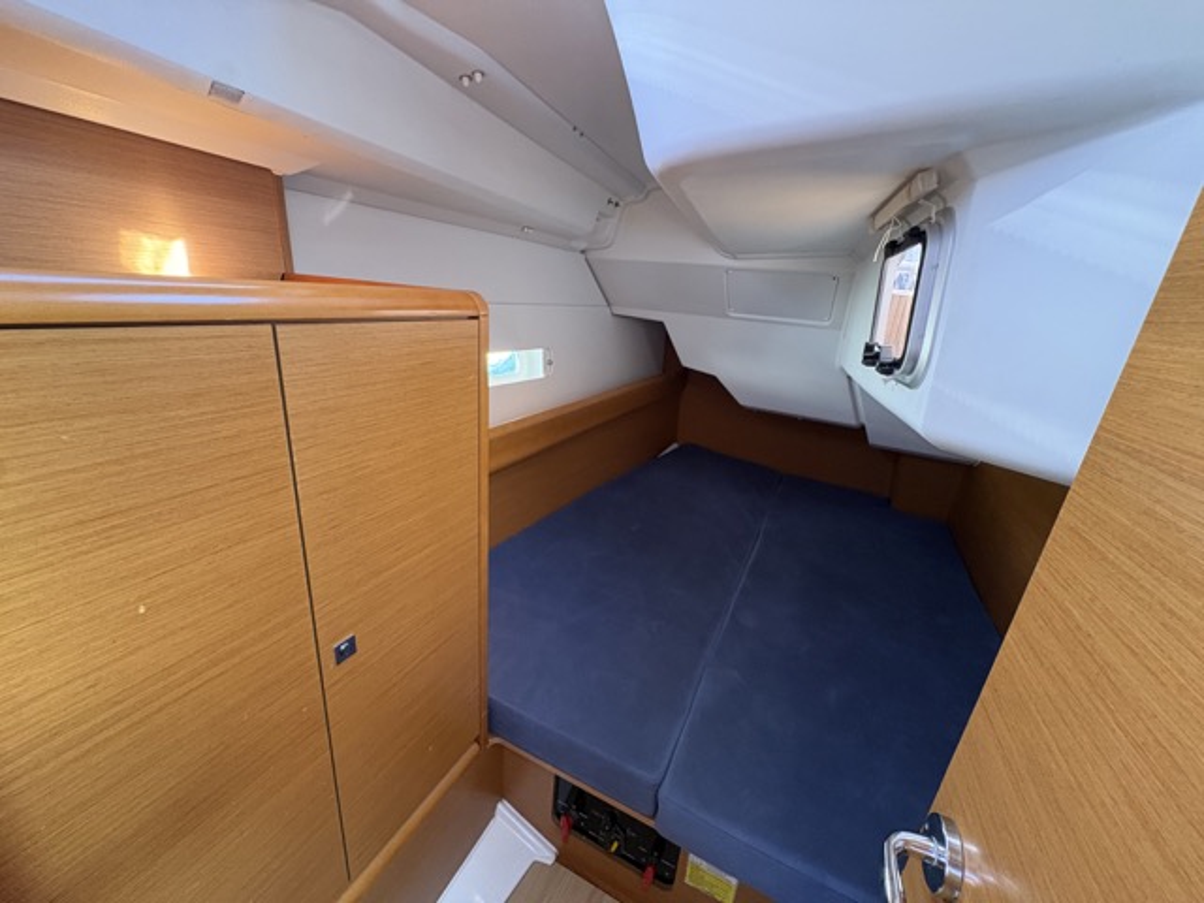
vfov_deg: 85.7
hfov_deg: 102.1
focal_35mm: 14
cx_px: 602
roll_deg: -3.6
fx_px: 487
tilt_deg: -19.1
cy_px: 452
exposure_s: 1/60
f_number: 2.2
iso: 500
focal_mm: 2.22
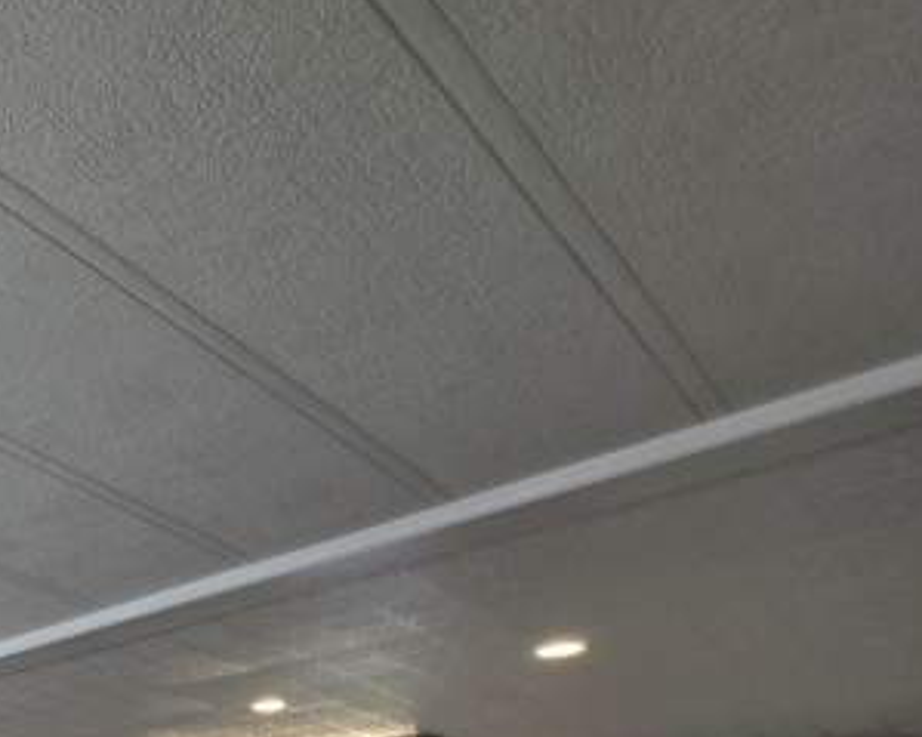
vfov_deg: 33.9
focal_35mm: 34
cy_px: 910
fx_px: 927
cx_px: -271
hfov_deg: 35.8
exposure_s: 1/120
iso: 50
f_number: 1.9
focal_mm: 2.2
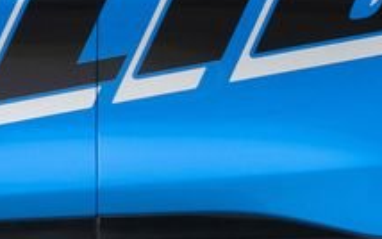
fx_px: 5562
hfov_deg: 3.9
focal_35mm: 534
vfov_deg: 2.5
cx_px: -18
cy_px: -144
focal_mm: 70
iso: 400
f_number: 7.1
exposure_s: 1/400
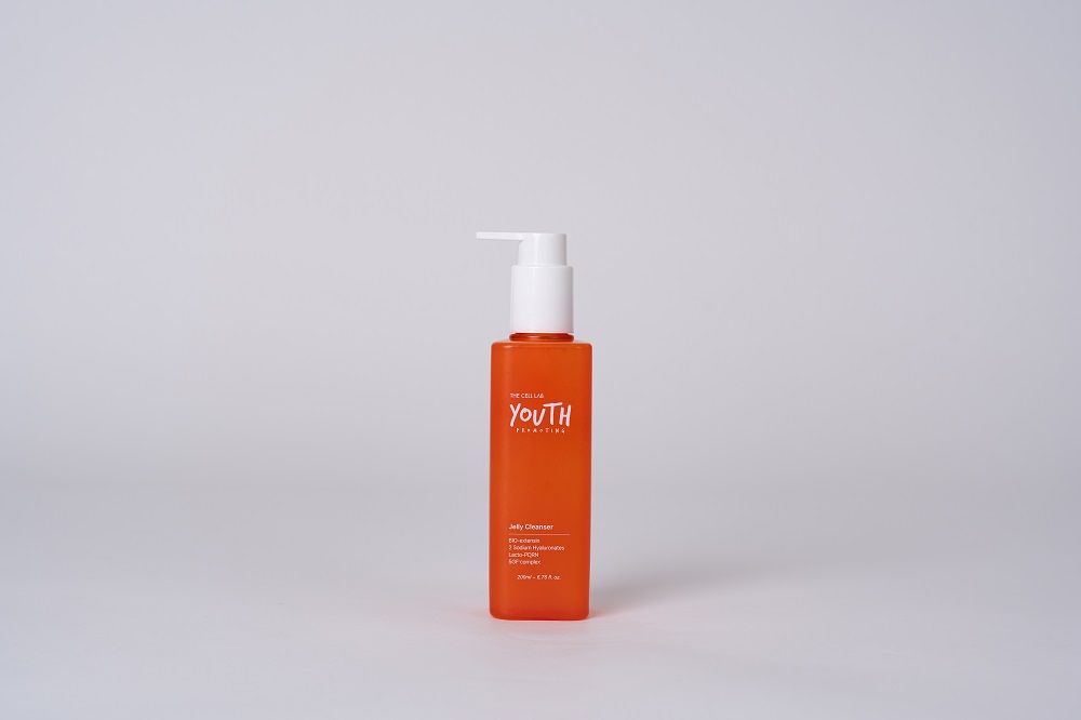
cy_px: 360
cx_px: 540
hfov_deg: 31.4
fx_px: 1921
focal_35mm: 64
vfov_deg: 21.2
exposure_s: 1/100
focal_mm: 64
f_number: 8
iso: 250
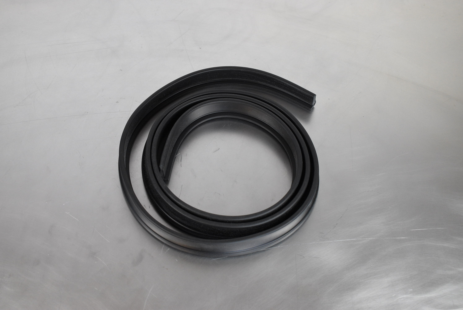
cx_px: 232
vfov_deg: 29.0
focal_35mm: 46
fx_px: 598
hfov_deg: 42.3
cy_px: 155
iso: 1250
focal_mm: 31
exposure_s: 1/160
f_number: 6.3
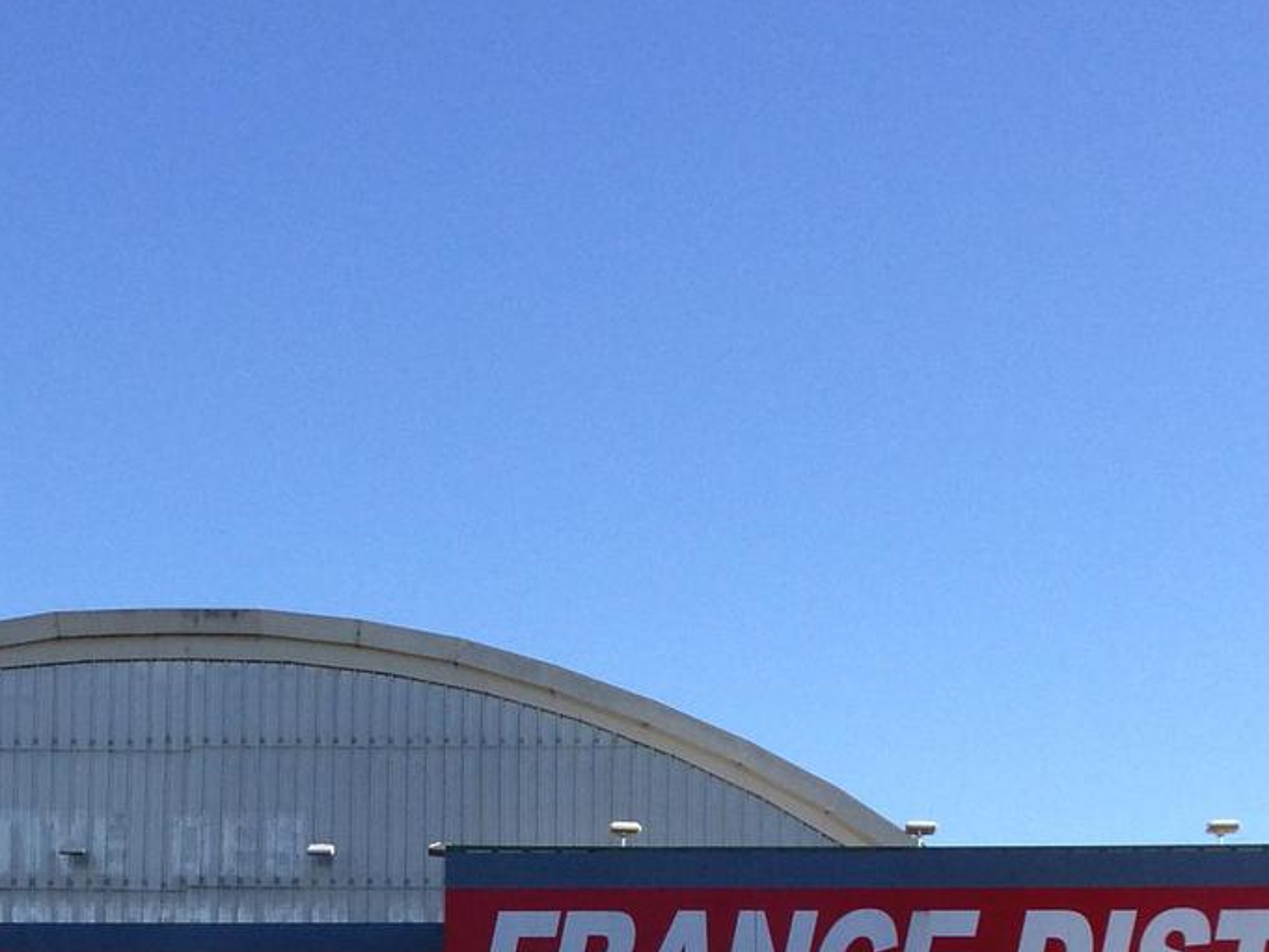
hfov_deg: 21.0
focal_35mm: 93
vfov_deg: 15.2
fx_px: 3410
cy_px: 1220
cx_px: 458
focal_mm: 4.12
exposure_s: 1/935
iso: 50
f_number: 2.4
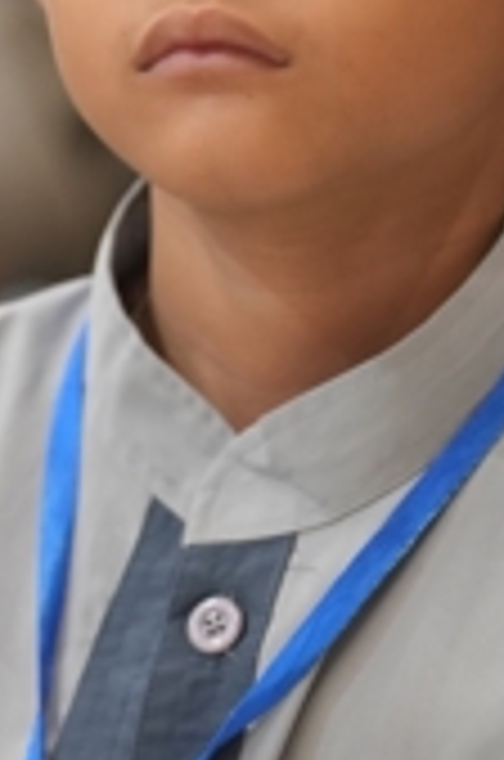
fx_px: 8940
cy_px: 468
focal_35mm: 424
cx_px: 92
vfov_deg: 4.9
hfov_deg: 3.2
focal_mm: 110
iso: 2000
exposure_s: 1/100
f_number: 2.8
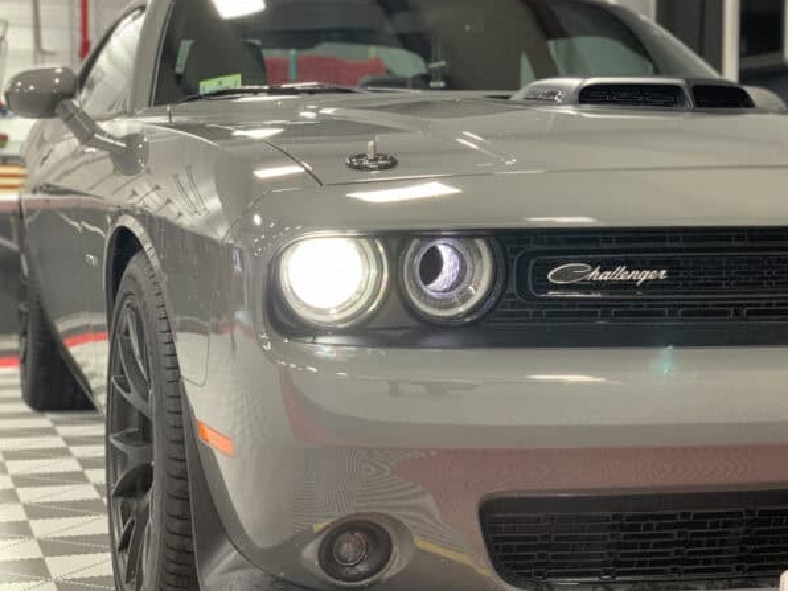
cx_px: 494
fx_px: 1525
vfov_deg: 21.9
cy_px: 342
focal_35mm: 67
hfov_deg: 28.9
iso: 160
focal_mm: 6
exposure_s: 1/60
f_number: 2.4
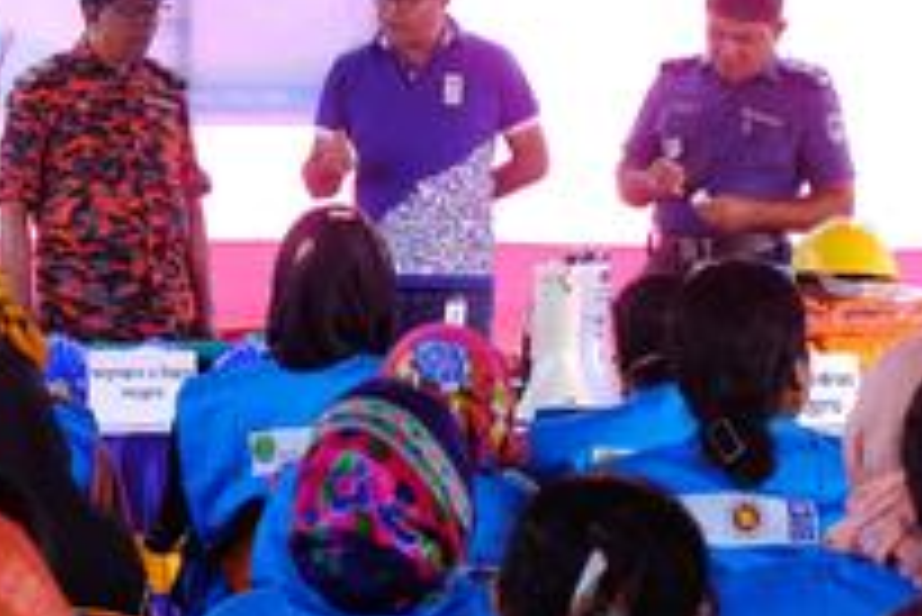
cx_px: 72
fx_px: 3024
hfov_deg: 17.1
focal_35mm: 118
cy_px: 402
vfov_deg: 11.6
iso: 400
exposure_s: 1/400
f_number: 3.6
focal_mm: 35.8
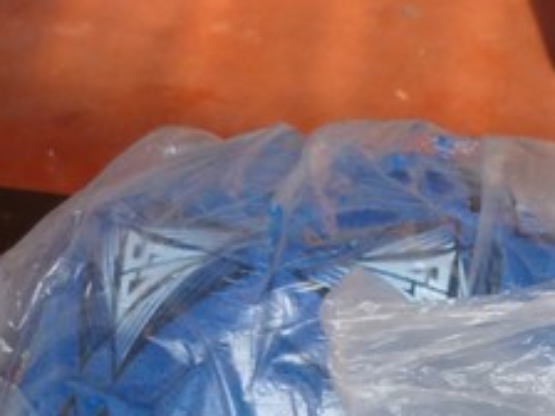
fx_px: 1555
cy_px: 839
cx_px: 534
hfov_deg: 19.7
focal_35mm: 97
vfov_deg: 13.1
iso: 125
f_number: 3.3
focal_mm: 4.3
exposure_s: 1/60
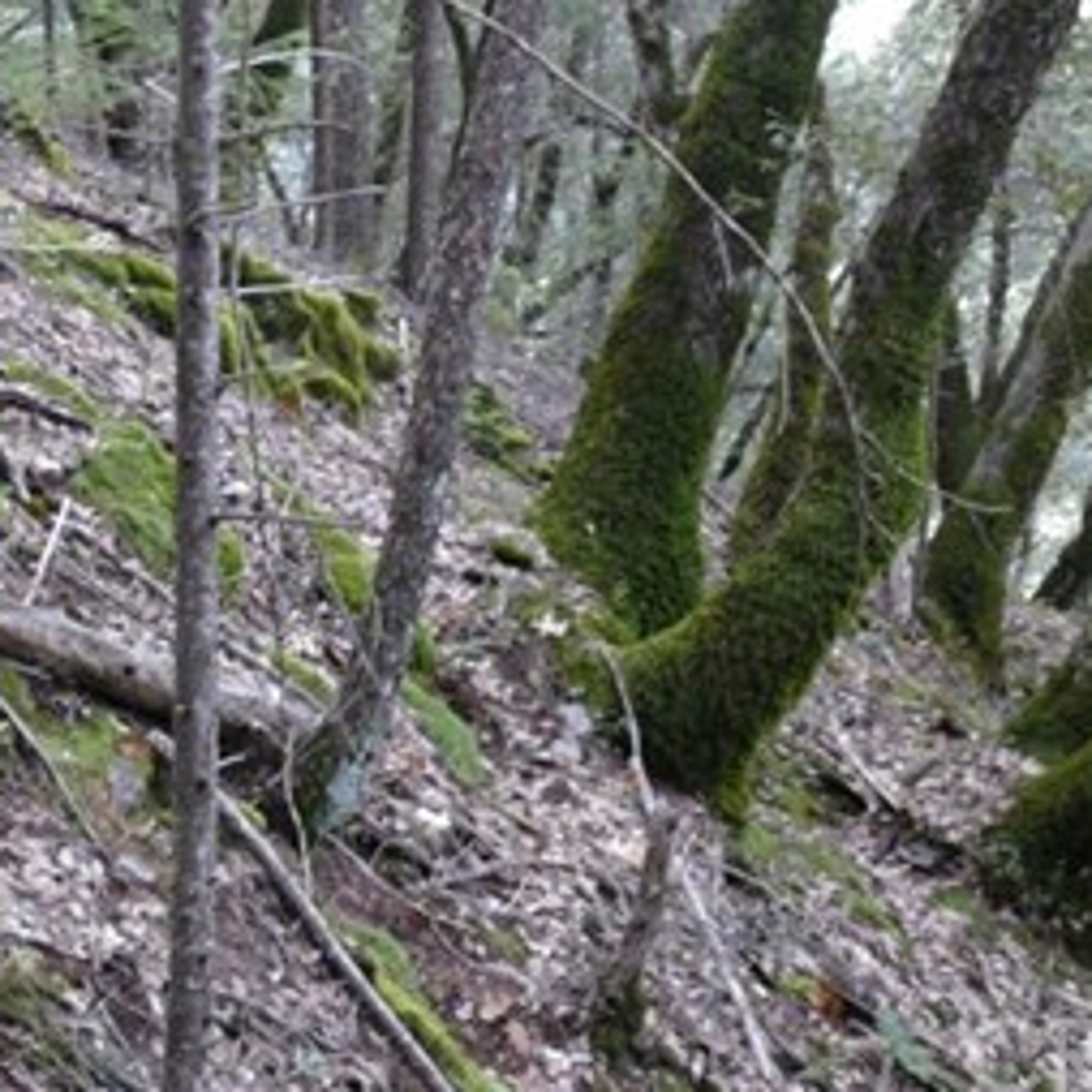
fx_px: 2784
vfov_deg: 21.6
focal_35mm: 78
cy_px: 67
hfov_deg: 21.2
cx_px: -64
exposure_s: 1/30
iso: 160
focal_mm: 7.4
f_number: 2.8
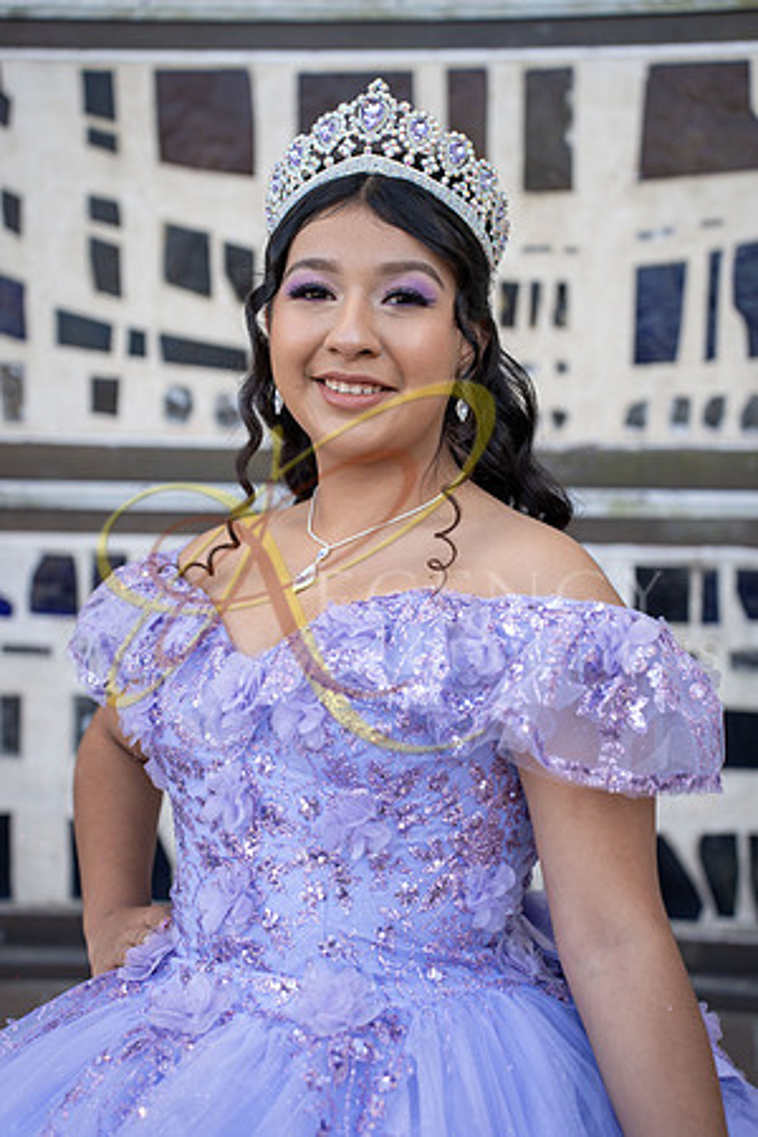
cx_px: 379
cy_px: 568
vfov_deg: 32.4
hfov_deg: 21.9
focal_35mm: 62
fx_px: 1958
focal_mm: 62
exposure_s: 1/250
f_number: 2.8
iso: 250
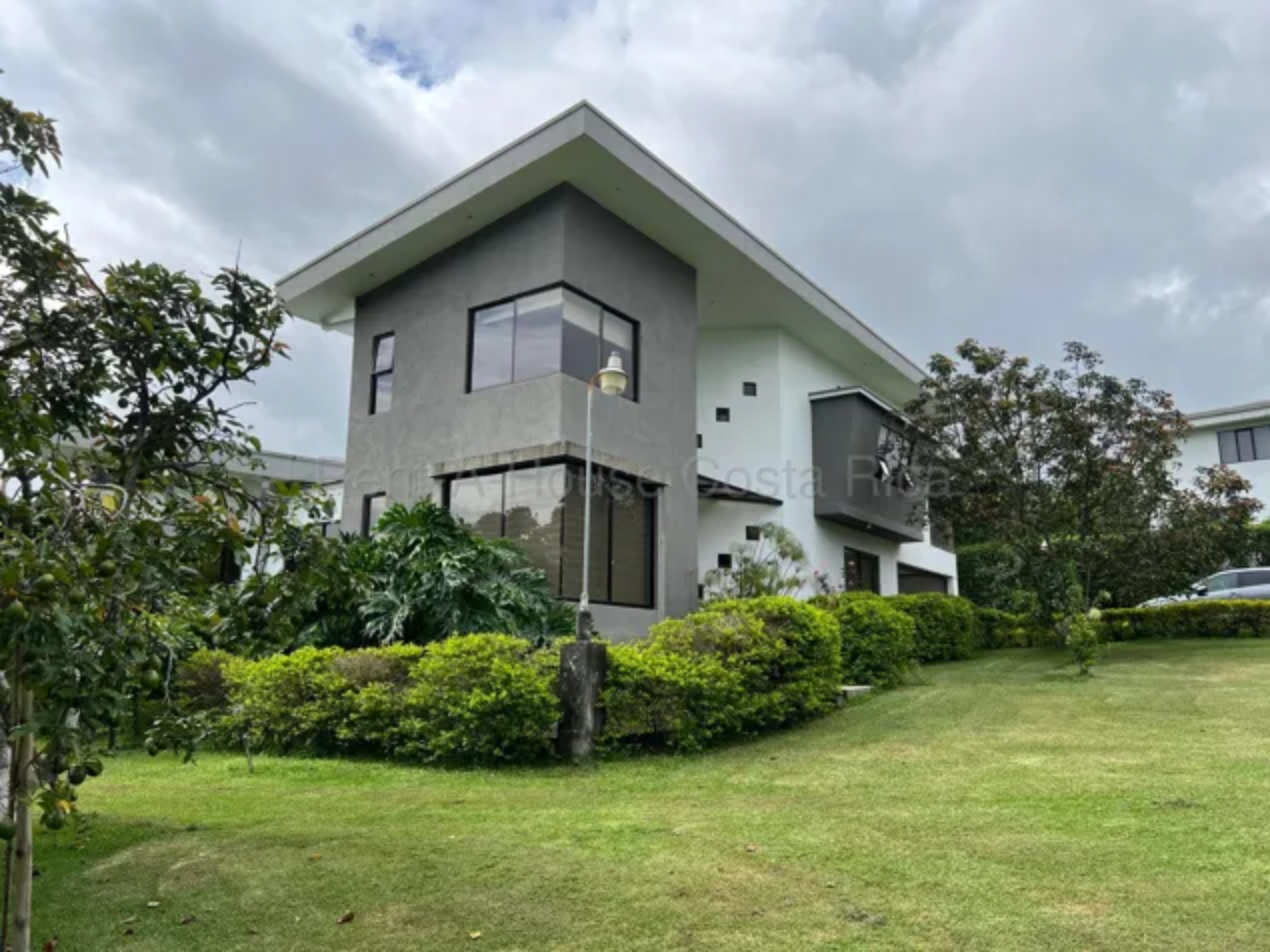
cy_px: 476
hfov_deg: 67.3
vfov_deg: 53.0
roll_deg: -0.6
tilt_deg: +11.4
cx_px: 635
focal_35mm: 26
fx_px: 954
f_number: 1.5
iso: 50
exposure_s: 1/3968
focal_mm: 5.7
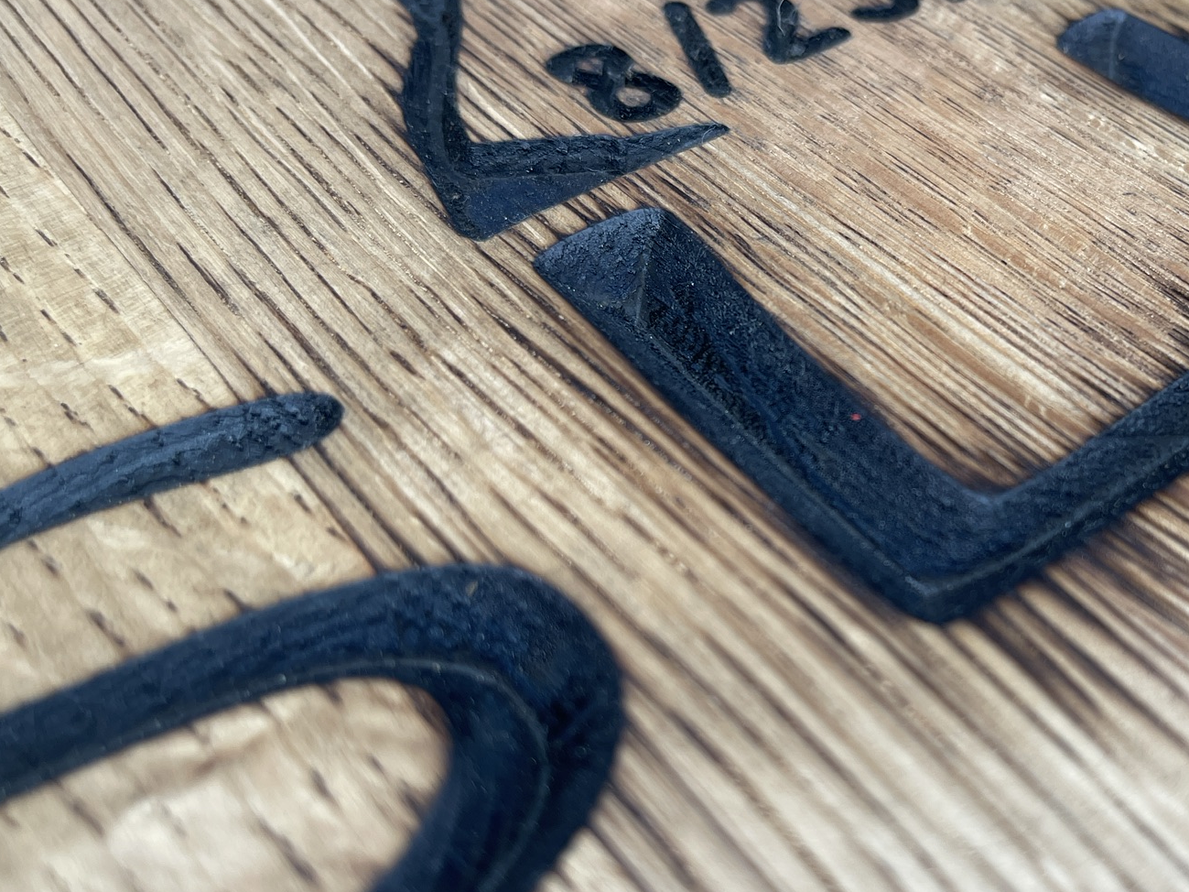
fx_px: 1408
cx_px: 860
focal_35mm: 41
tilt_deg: -41.2
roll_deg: +4.2
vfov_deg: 35.1
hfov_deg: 44.6
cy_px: 508
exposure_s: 1/178
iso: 32
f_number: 1.6
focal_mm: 5.1
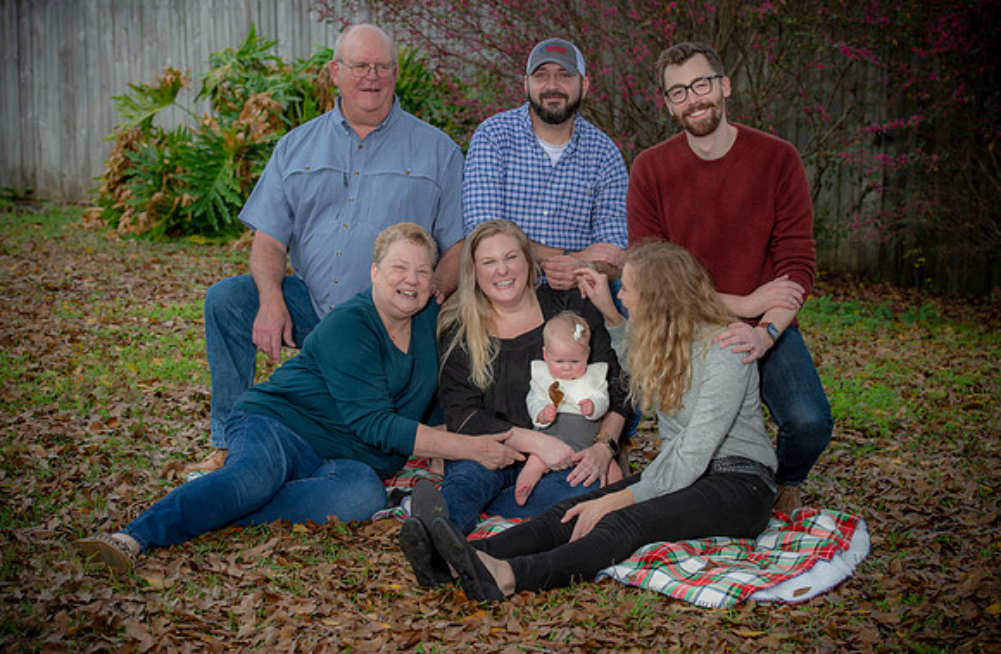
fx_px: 2089
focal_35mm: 76
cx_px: 501
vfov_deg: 17.8
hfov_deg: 27.0
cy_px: 322
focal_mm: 75
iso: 160
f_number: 5.6
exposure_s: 1/200
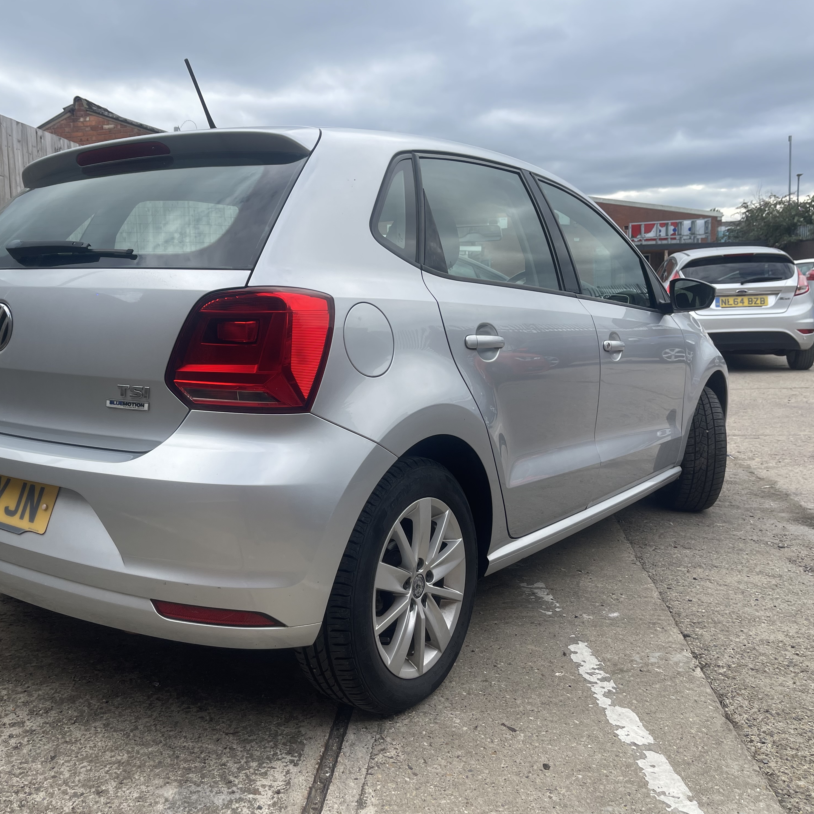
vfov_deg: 54.0
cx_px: 300
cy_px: 402
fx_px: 798
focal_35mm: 30
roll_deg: +1.6
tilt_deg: -9.0
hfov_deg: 53.4
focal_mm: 5.1
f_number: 1.6
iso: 32
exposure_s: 1/1642
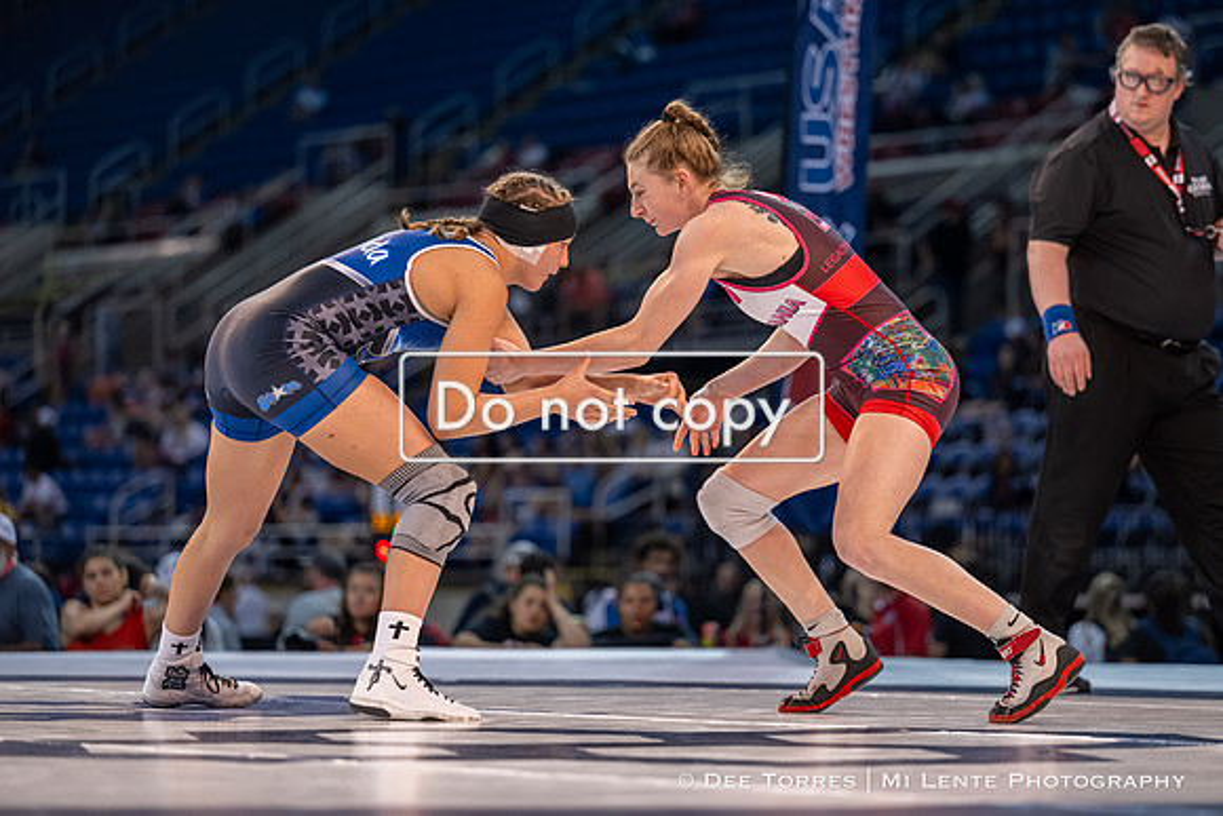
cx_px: 666
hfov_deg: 15.7
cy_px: 371
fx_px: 4444
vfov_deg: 10.5
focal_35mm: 131
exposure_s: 1/800
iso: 1250
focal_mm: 120
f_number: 2.8
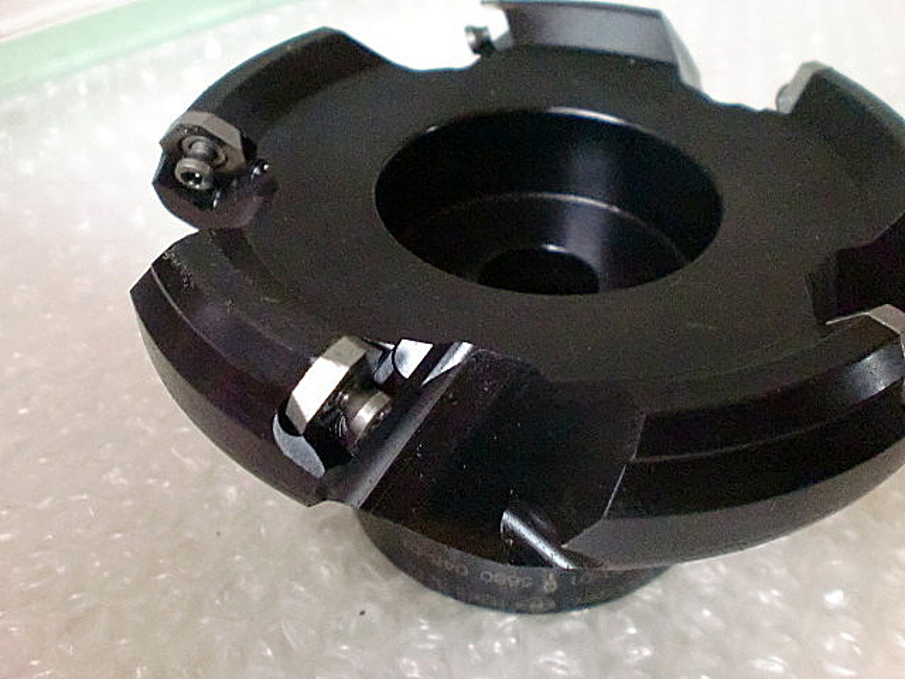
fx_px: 915
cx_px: 452
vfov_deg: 40.7
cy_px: 340
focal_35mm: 35
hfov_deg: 52.6
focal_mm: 6.3
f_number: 3.1
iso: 1600
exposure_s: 1/50
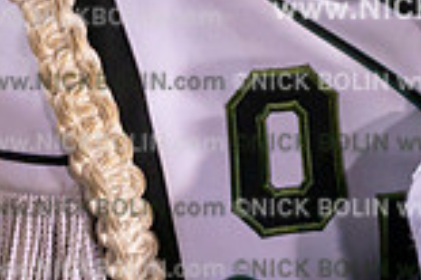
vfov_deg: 14.4
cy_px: -109
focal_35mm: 90
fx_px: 1051
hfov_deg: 21.7
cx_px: 440
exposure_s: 1/640
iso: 5000
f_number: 4.5
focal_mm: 24
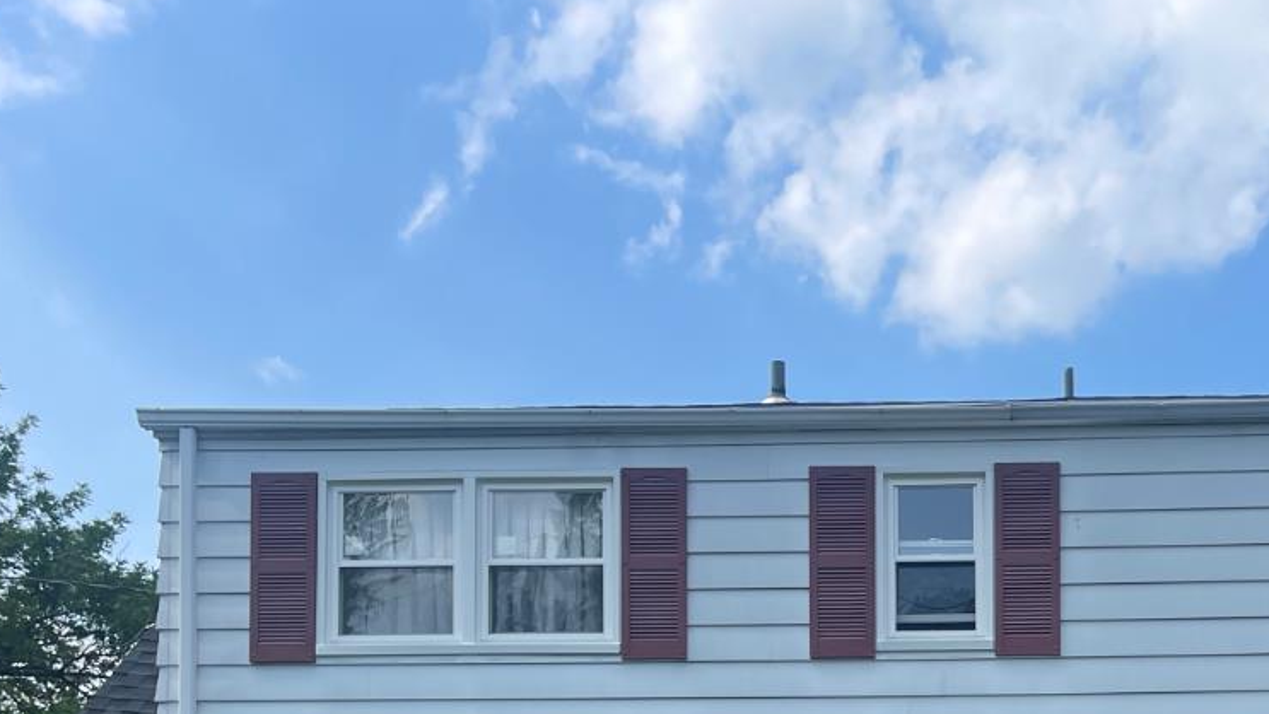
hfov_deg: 36.4
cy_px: 933
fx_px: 1851
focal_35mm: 55
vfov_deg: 20.0
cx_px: 1037
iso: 32
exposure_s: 1/2123
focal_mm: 5.1
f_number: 1.6
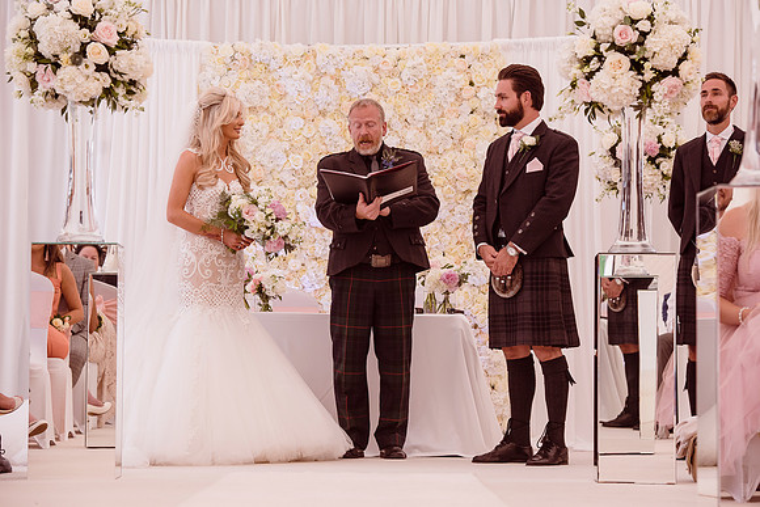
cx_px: 380
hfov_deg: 17.6
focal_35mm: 116
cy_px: 254
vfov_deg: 11.8
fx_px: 2449
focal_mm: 116
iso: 640
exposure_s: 1/250
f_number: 5.6
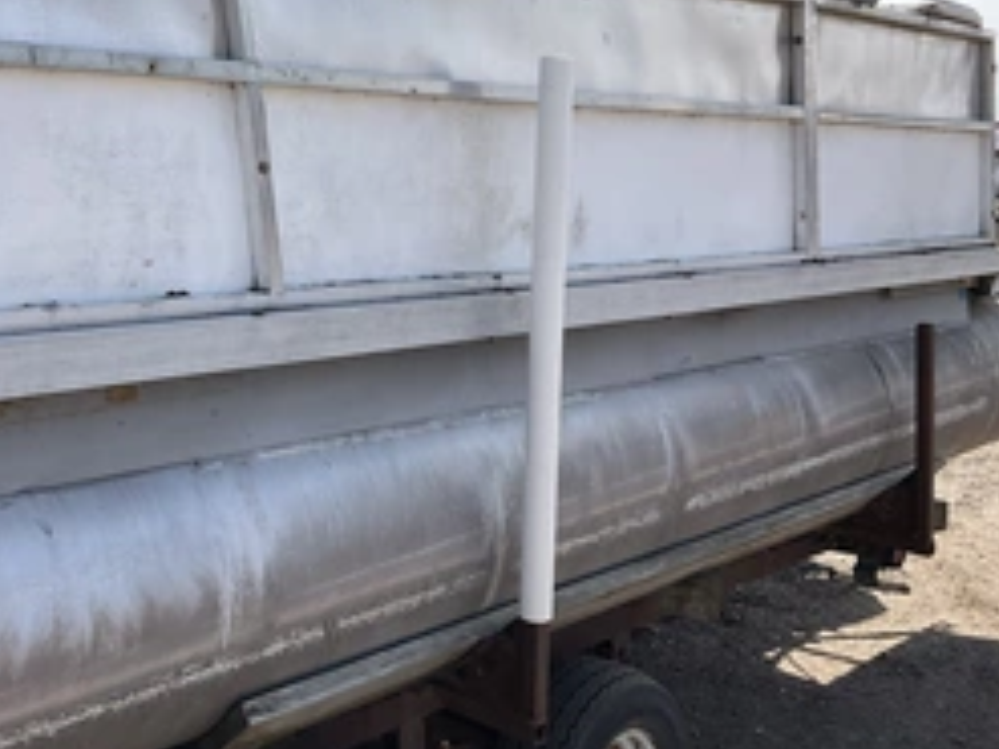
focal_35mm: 47
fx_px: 1356
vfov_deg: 30.6
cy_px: 247
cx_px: 368
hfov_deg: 40.1
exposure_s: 1/1577
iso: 25
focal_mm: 3
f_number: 1.8
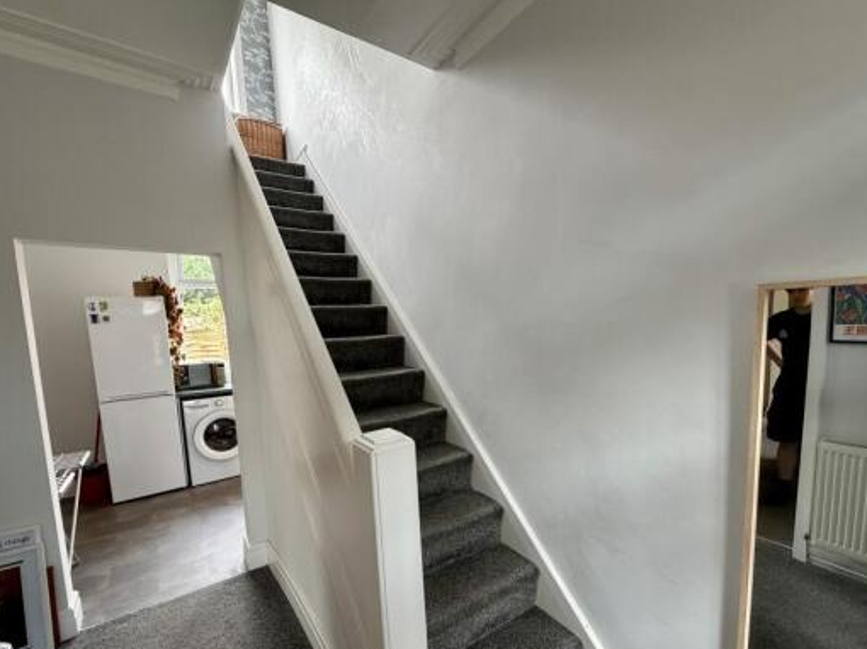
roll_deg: +2.4
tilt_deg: -6.5
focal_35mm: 16
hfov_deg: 94.4
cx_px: 462
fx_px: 401
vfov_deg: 77.7
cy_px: 366
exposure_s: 1/121
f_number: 2.2
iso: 250
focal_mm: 2.22
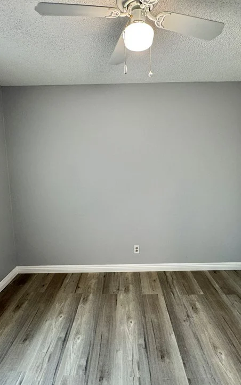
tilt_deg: -7.8
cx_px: 124
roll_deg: +1.2
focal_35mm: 21
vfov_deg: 82.3
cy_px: 188
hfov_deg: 57.2
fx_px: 221
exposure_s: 1/60
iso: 160
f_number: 2.2
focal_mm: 2.22
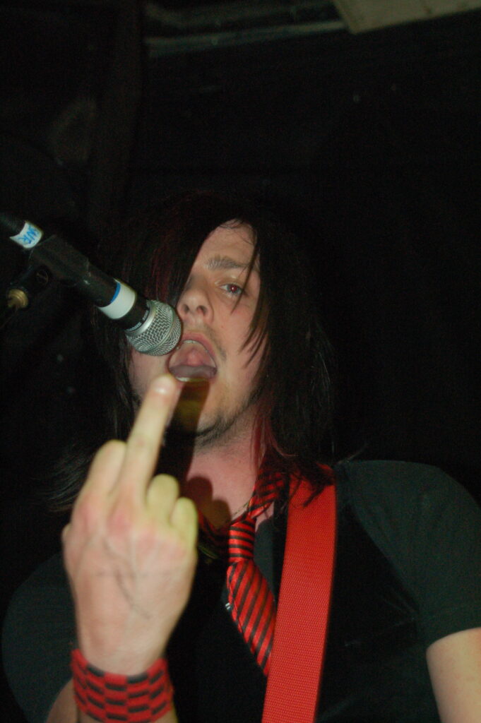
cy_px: 362
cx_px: 240
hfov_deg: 16.5
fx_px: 1656
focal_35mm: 82
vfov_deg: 24.6
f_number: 4.8
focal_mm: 55
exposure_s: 1/60
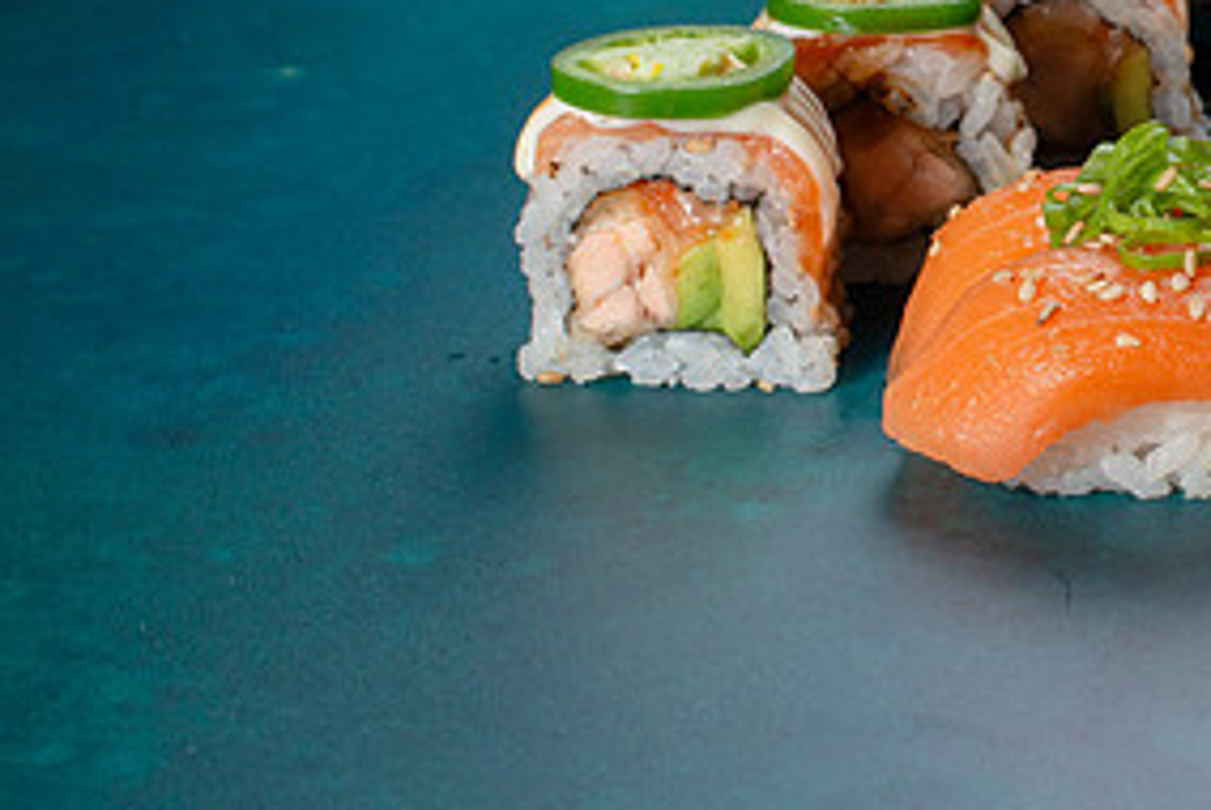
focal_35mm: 102
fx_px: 3435
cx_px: 1228
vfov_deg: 13.4
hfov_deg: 19.4
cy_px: 228
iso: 250
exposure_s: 1/80
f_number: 11
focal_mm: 50
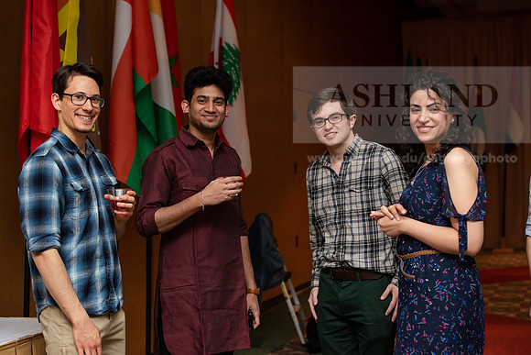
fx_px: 1033
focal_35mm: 70
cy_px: 178
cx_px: 266
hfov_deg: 28.8
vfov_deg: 19.5
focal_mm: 70
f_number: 4.5
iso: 1600
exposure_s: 1/160
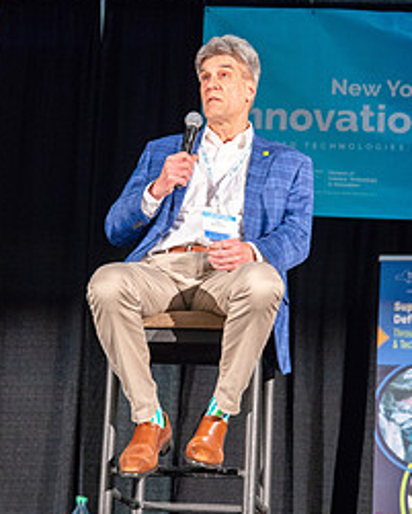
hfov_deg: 10.8
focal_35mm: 143
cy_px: 219
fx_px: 2178
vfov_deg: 13.5
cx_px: 199
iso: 3200
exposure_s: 1/200
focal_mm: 85
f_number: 4.5
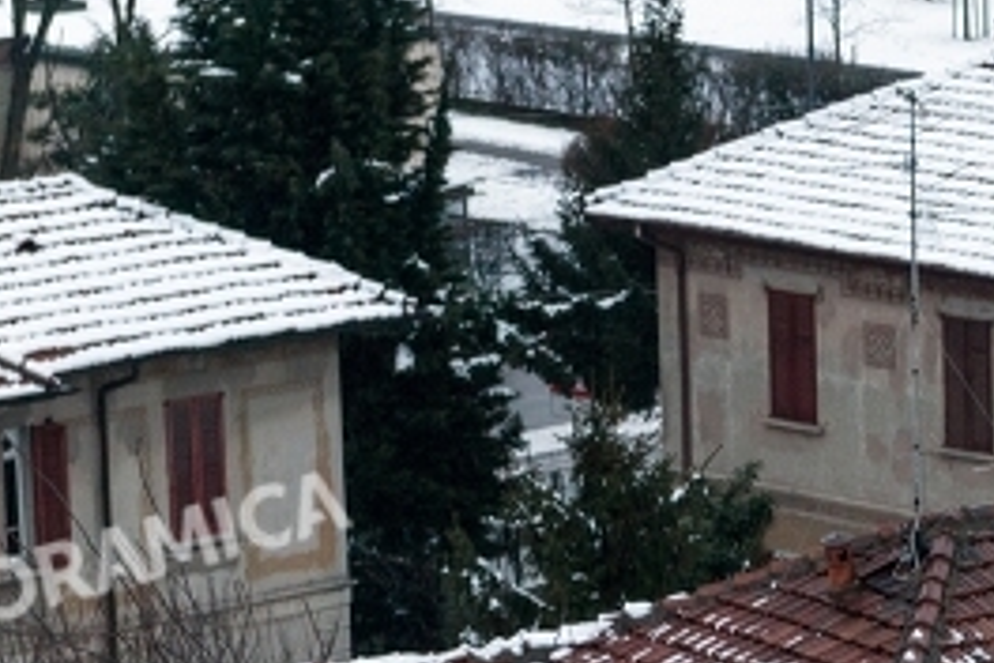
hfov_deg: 8.1
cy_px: 1204
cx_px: 1532
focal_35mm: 250
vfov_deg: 5.4
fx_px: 6902
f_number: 4
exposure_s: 1/100
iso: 1000
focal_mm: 66
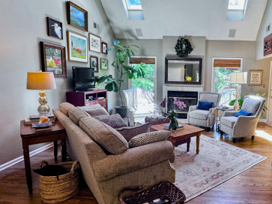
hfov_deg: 68.8
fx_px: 189
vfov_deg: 56.8
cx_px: 189
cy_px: 102
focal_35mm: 24
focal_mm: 2.22
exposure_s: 1/120
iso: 200
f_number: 2.2
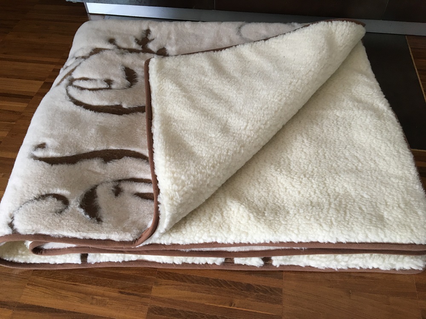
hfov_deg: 61.7
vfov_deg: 48.2
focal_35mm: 29
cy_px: 160
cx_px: 213
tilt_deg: -50.3
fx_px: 357
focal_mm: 4.15
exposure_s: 1/33
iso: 100
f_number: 2.2
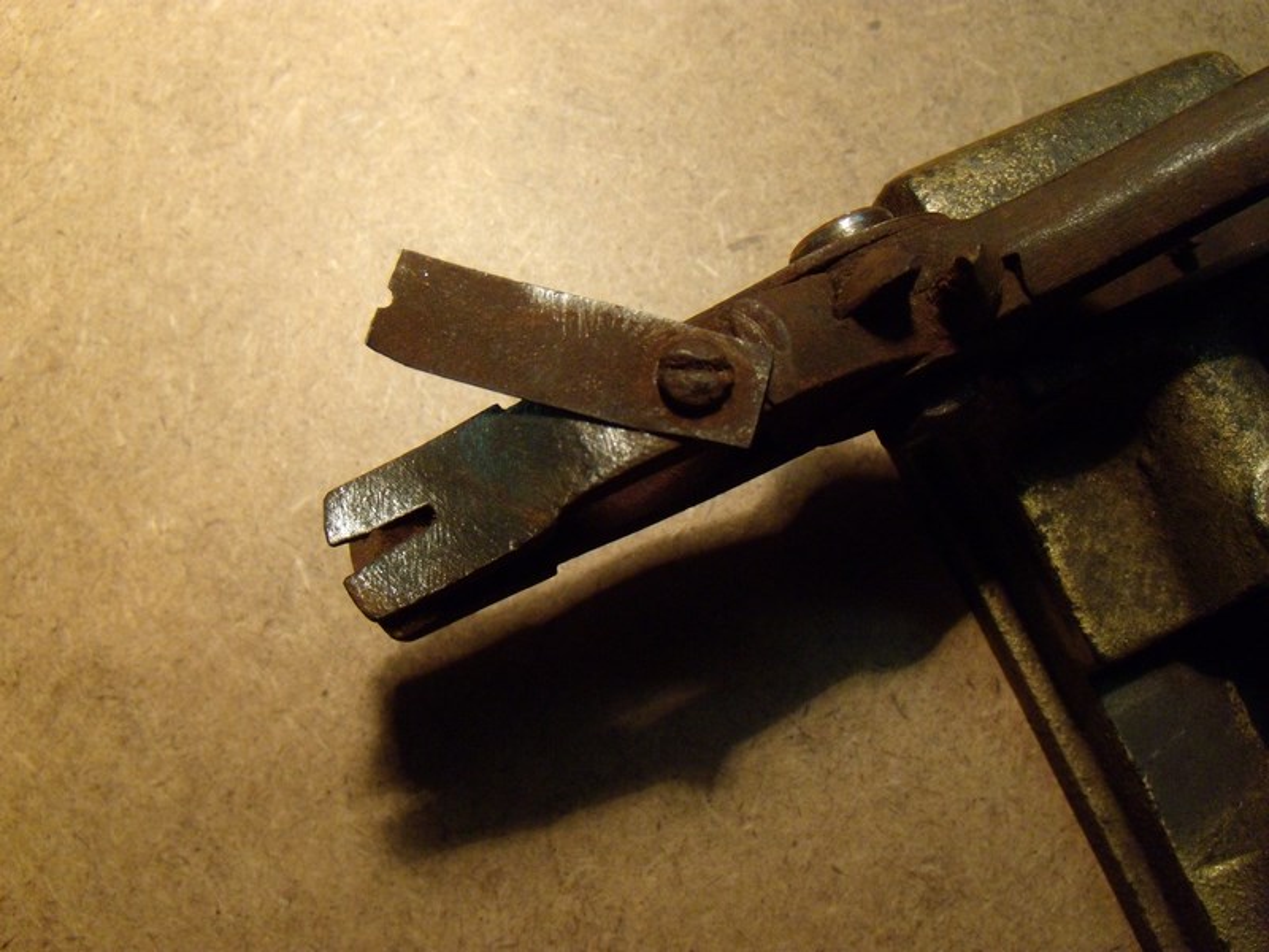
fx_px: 1320
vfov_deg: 39.7
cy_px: 476
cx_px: 634
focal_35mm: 36
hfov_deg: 51.4
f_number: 3.6
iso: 320
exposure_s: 1/60
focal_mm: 6.4
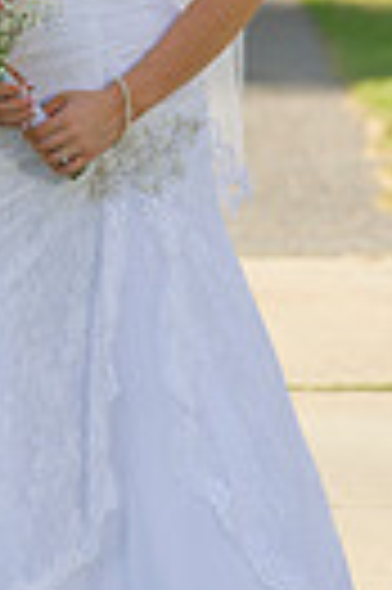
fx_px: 11234
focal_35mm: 686
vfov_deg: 3.0
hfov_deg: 2.0
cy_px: 189
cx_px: -88
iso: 250
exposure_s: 1/250
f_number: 5.6
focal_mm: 200
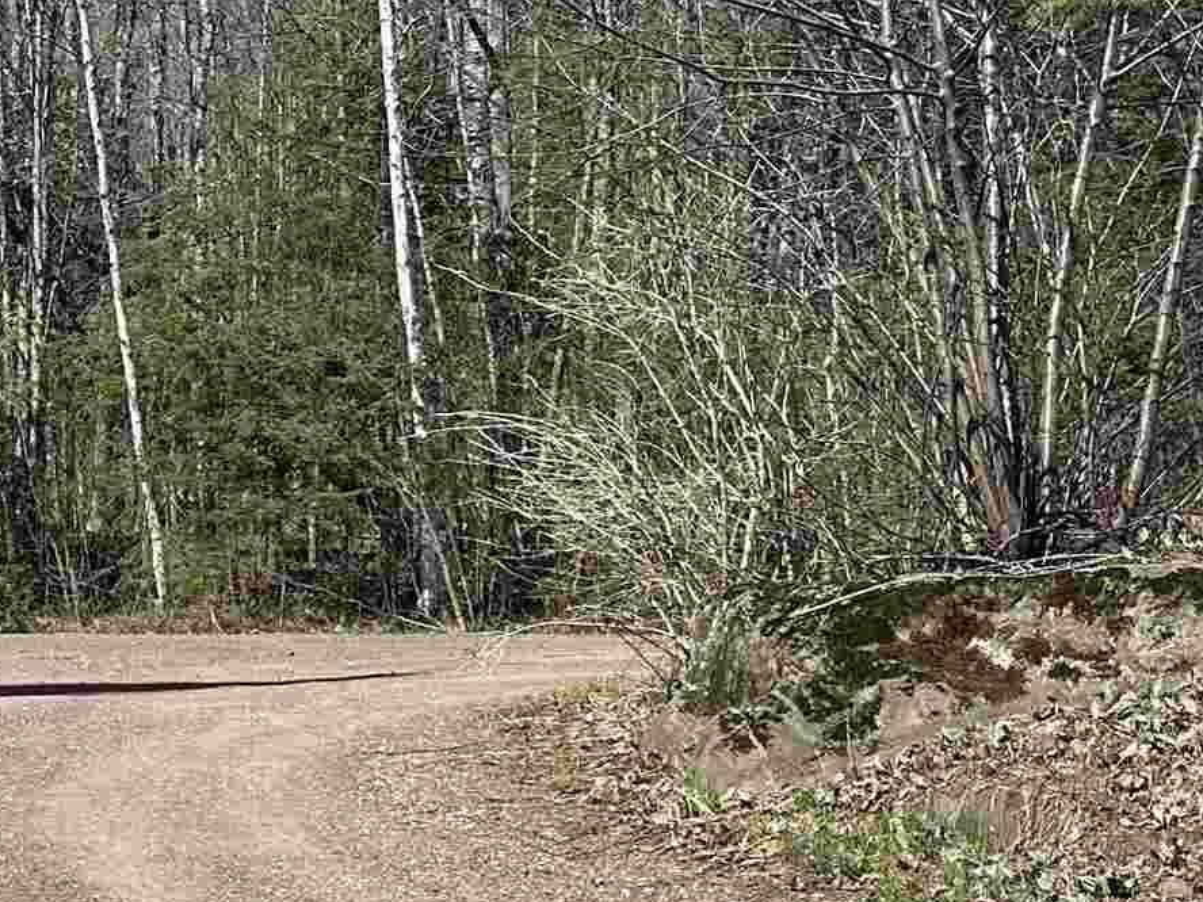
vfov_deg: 17.7
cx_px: -400
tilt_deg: -0.3
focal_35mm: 83
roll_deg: -0.4
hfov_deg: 21.2
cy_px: 681
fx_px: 2884
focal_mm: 6.86
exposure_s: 1/2967
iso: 80
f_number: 1.78
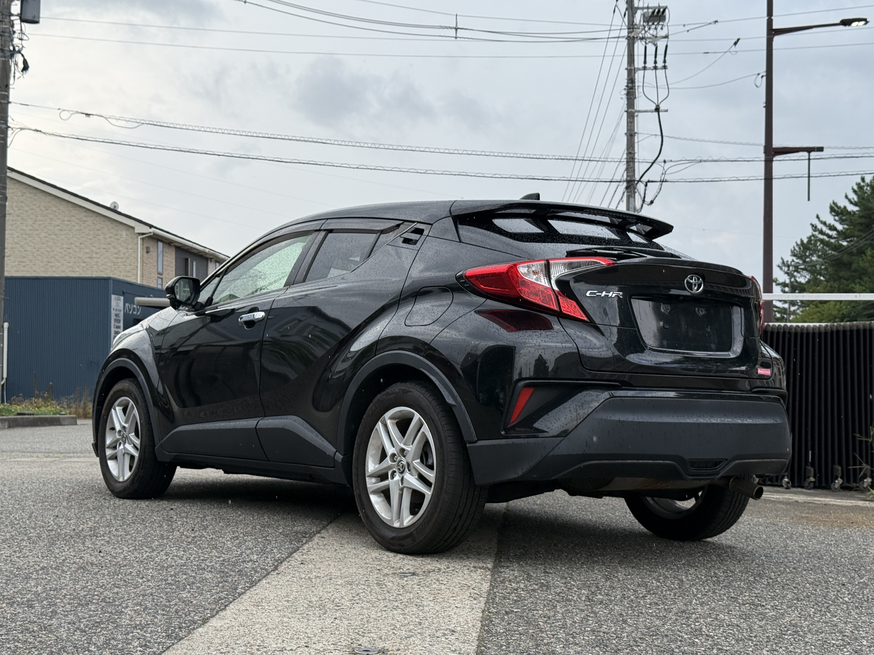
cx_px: 437
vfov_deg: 30.3
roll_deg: +0.0
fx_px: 1212
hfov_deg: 39.7
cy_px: 328
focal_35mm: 48
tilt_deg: +2.5
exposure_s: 1/1642
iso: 64
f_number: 1.78
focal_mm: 6.76
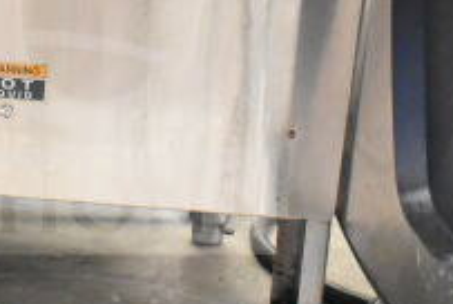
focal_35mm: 81
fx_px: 1021
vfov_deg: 16.8
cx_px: 25
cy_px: 77
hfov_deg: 24.1
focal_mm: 18
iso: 11400
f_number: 3.5
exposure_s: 1/30
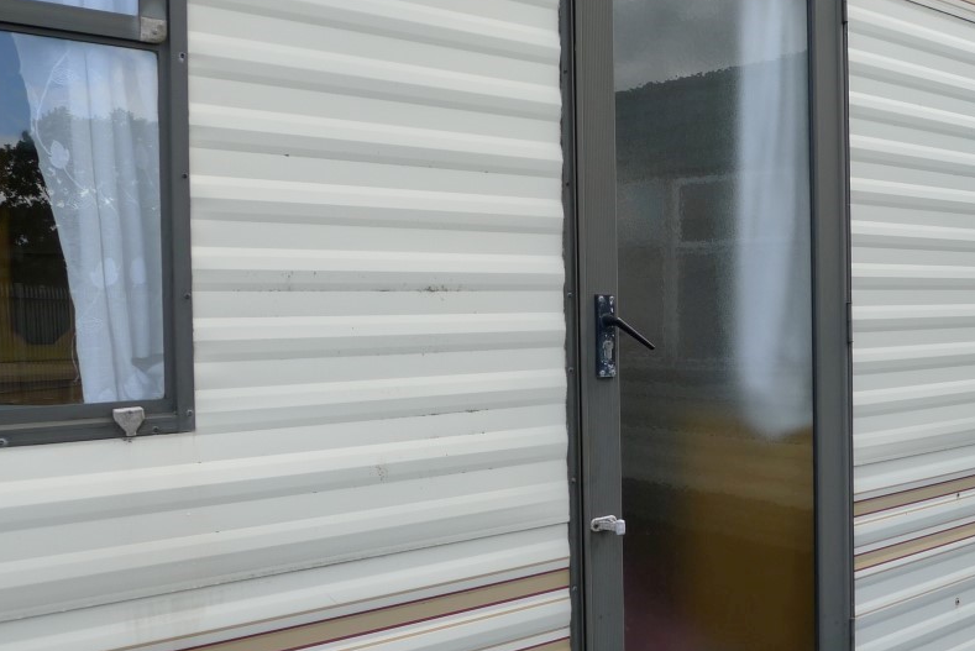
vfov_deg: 37.9
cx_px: 705
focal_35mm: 35
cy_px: 337
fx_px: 948
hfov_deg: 52.5
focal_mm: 5.1
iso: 80
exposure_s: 1/320
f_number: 2.8
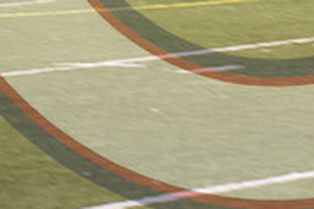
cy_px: -100
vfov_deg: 3.0
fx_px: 3939
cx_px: 268
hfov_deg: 4.6
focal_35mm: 452
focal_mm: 95
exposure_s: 1/60
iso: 2000
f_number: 4.8
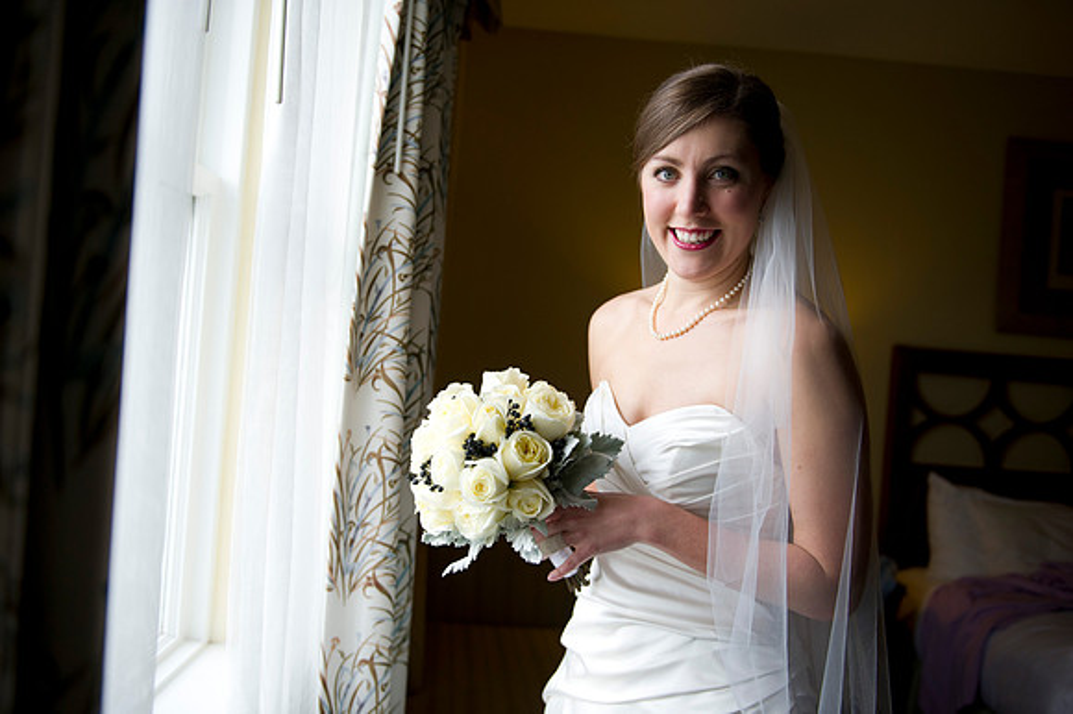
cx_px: 536
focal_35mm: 29
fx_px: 864
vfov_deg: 44.9
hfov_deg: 63.7
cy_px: 357
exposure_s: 1/1000
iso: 640
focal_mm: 29
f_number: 2.8
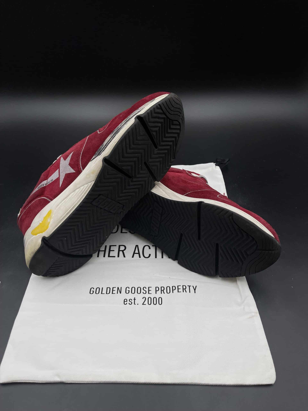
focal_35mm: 25
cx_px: 154
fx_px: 297
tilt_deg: -40.5
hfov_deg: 54.9
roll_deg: +0.4
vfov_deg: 69.4
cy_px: 206
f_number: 1.6
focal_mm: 5.1
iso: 50
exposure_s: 1/1912
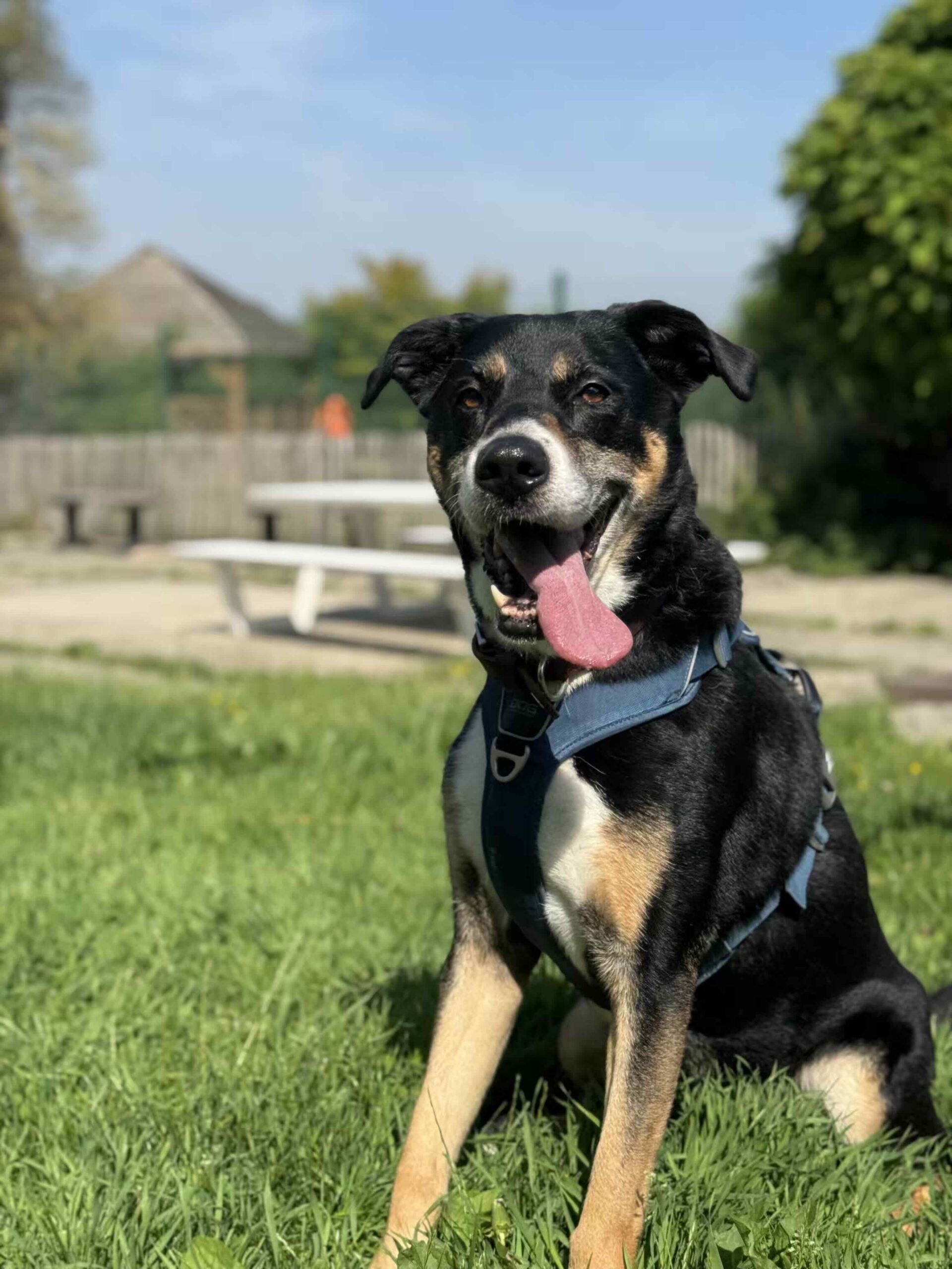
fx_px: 1760
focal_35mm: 48
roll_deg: -1.0
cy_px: 634
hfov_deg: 30.3
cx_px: 476
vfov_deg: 39.7
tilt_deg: -7.6
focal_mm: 6.76
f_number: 1.78
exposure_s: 1/4049
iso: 64
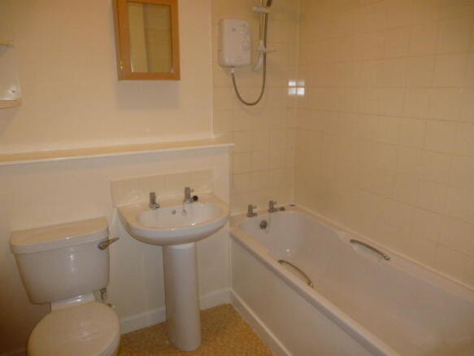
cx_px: 237
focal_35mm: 24
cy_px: 178
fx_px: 329
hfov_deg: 71.6
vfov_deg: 56.8
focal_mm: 4.3
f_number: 3.3
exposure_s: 1/60
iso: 640
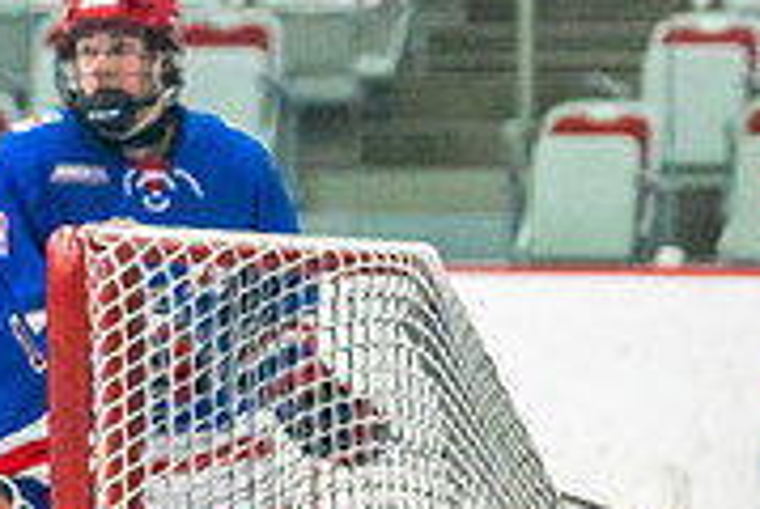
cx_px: 977
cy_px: 715
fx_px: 8374
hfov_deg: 5.2
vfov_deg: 3.5
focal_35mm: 396
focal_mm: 100
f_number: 2.8
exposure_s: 1/1000
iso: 3200
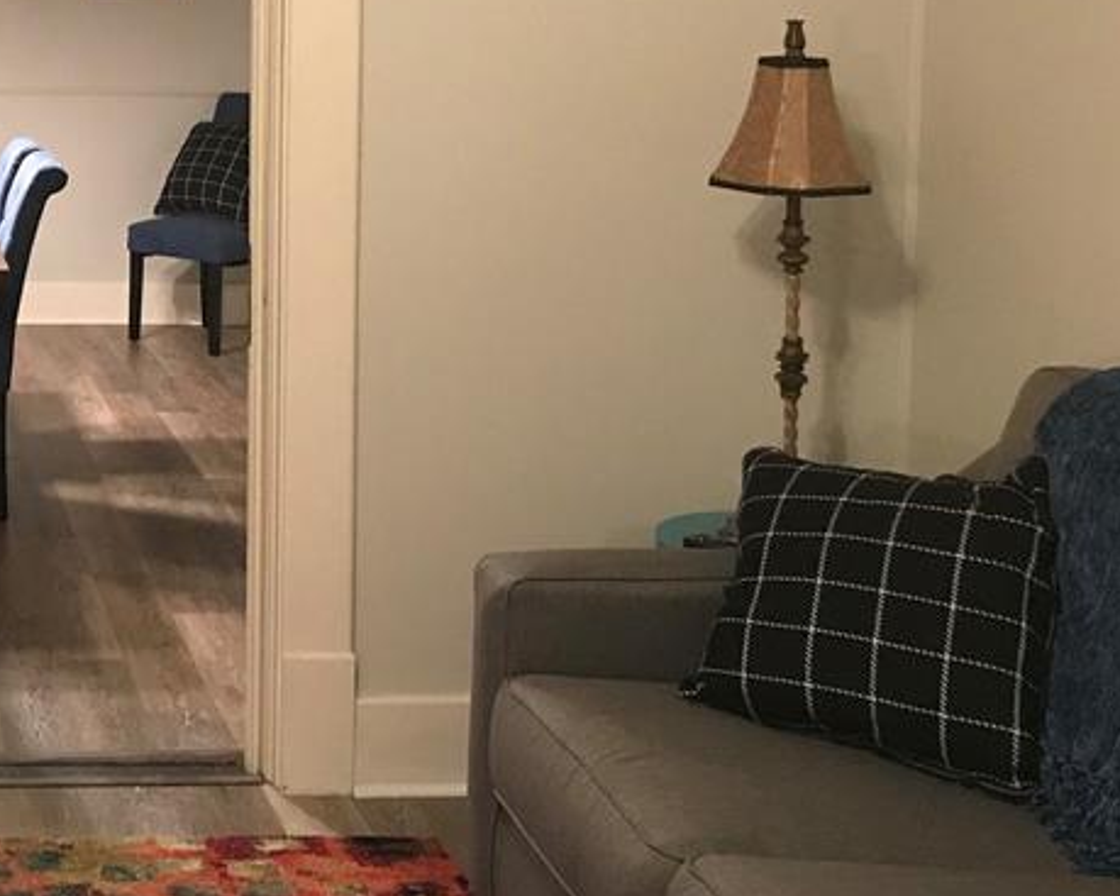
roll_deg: -0.1
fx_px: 2022
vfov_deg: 24.4
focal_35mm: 61
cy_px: 122
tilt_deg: -3.0
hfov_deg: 28.4
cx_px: -78
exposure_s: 1/15
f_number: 1.8
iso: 100
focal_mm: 3.99
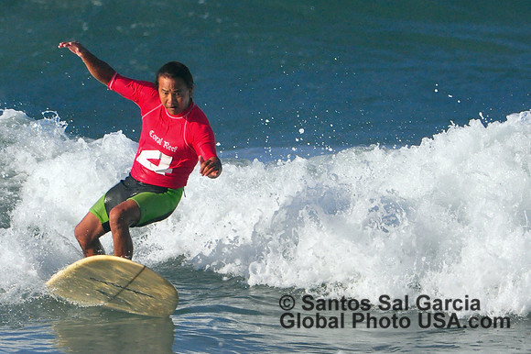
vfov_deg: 1.7
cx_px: 266
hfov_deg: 2.5
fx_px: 12161
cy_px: 177
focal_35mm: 825
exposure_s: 1/2500
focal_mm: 550
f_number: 10
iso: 1250
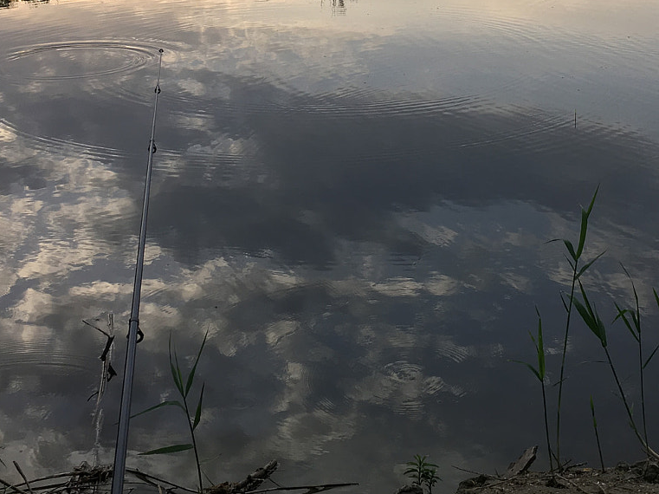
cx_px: 417
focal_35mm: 61
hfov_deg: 31.5
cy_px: 58
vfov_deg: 23.4
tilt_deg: -11.9
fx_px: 1161
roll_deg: +0.8
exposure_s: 1/375
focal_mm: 4.15
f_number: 2.2
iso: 25
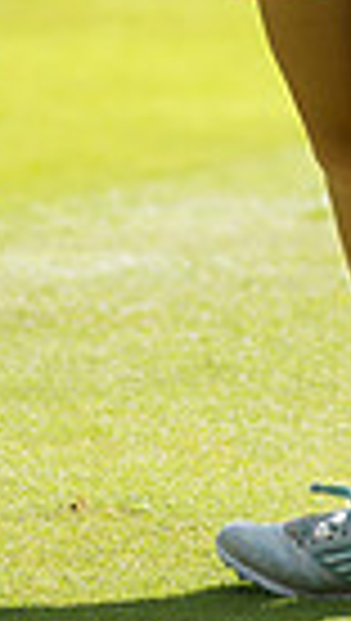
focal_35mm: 1024
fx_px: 16881
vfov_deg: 2.1
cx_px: 140
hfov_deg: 1.2
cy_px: -346
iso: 400
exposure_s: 1/1250
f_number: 5.6
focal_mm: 300
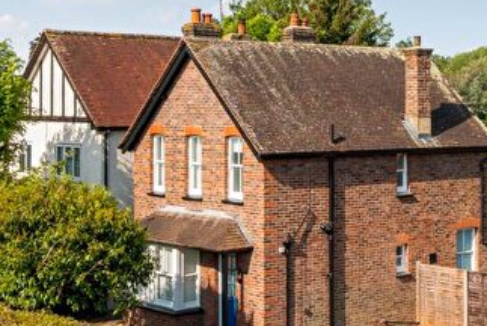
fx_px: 1056
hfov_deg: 25.6
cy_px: 189
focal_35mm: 78
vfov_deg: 17.5
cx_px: 381
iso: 400
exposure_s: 1/400
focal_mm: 24
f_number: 8
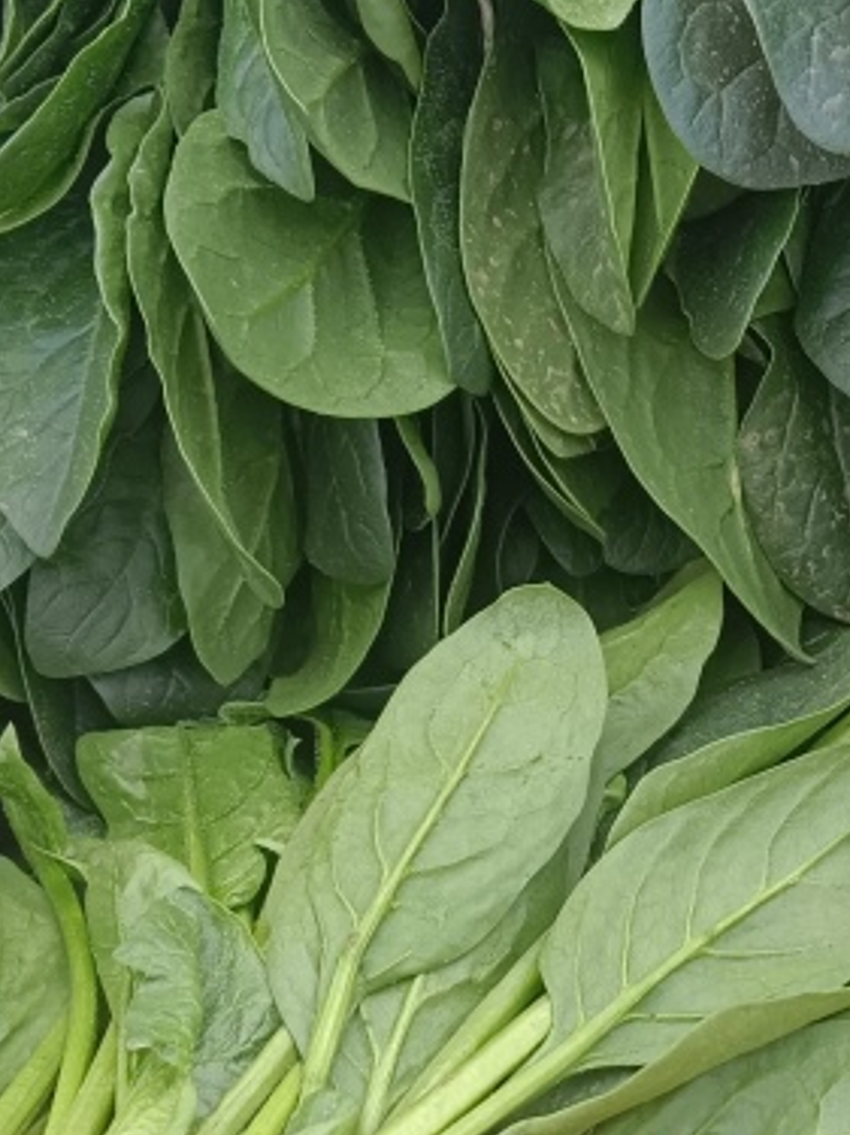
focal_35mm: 74
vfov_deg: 26.1
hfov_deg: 19.8
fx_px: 2424
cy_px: 807
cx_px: 596
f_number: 1.8
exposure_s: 1/100
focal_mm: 4.05
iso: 368
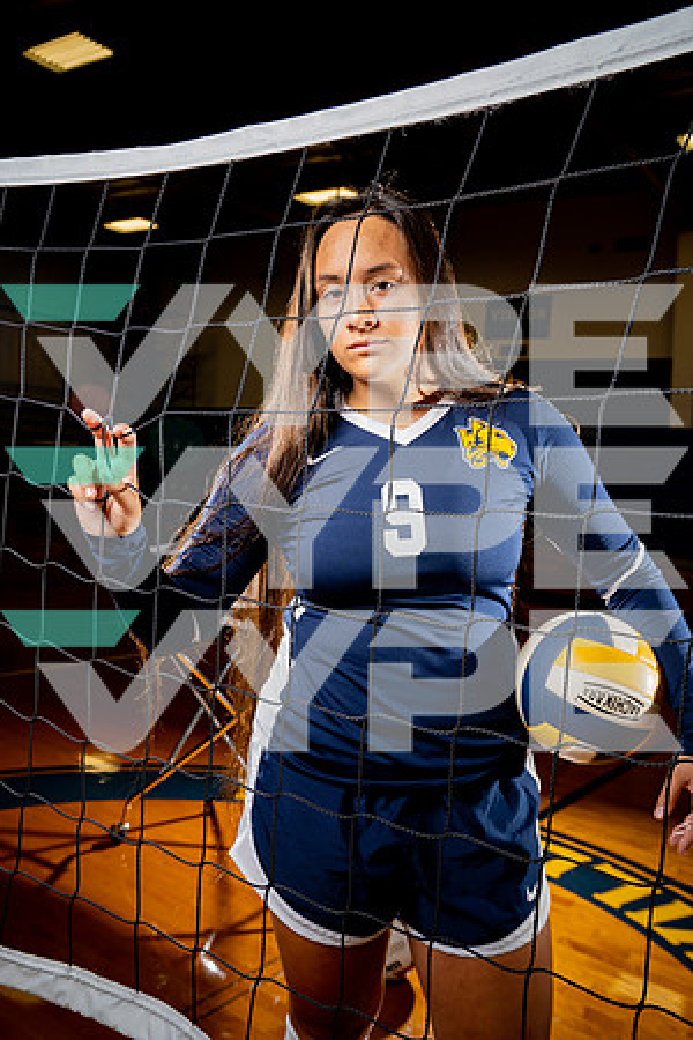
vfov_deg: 58.7
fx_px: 924
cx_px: 346
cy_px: 520
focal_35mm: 32
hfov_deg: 41.1
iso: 250
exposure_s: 1/250
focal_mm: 32
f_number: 5.6
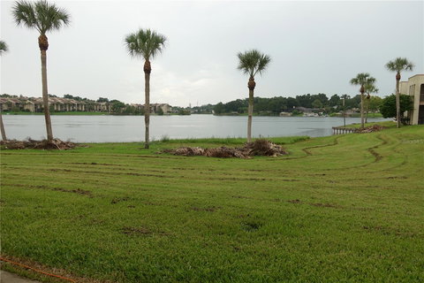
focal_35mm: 24
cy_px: 142
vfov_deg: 53.1
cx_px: 212
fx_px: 283
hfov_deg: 73.7
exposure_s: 1/125
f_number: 2.8
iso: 125
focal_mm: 8.8
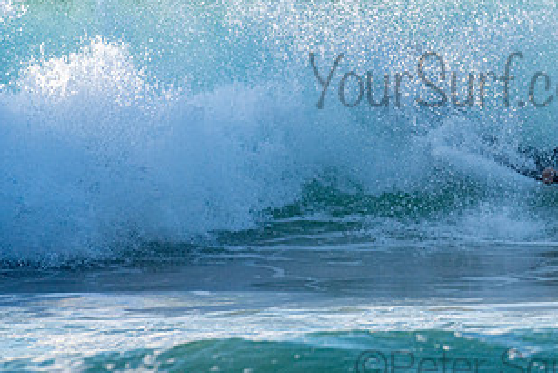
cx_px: 496
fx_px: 21973
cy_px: 65
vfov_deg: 1.0
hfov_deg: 1.5
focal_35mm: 1417
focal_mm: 500
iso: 320
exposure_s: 1/1250
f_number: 5.6
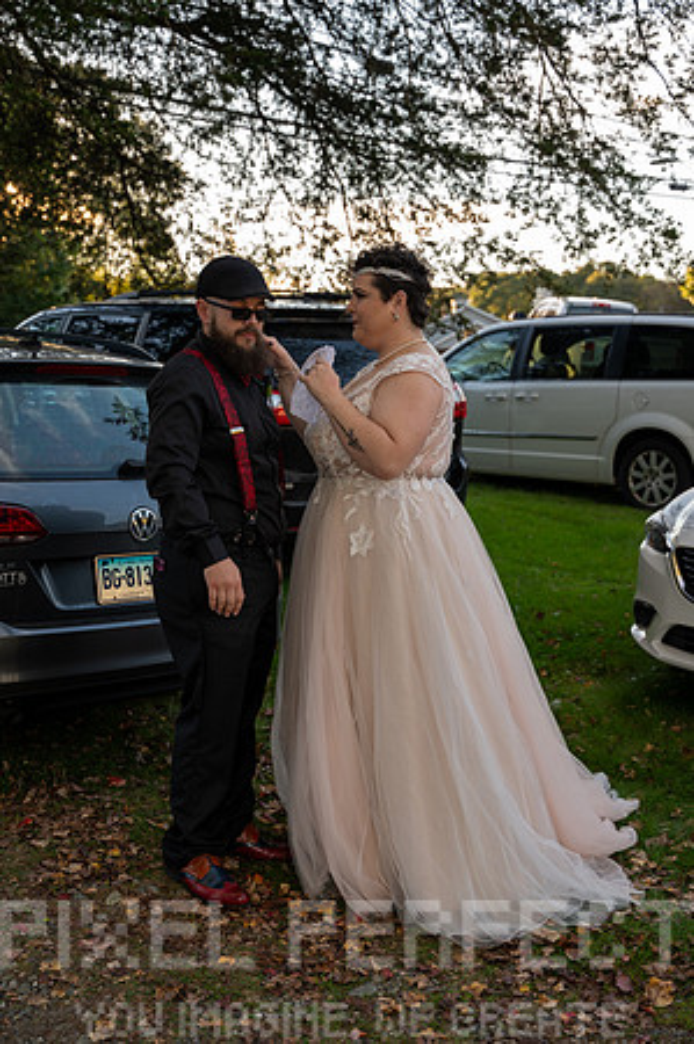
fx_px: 1275
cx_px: 347
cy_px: 522
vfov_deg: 44.5
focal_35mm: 44
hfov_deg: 30.4
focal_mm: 44
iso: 220
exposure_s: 1/200
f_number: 4
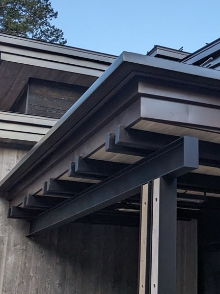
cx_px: 199
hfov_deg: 23.7
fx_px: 508
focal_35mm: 60
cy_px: 153
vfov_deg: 32.2
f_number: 1.73
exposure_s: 1/304
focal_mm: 4.38
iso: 46
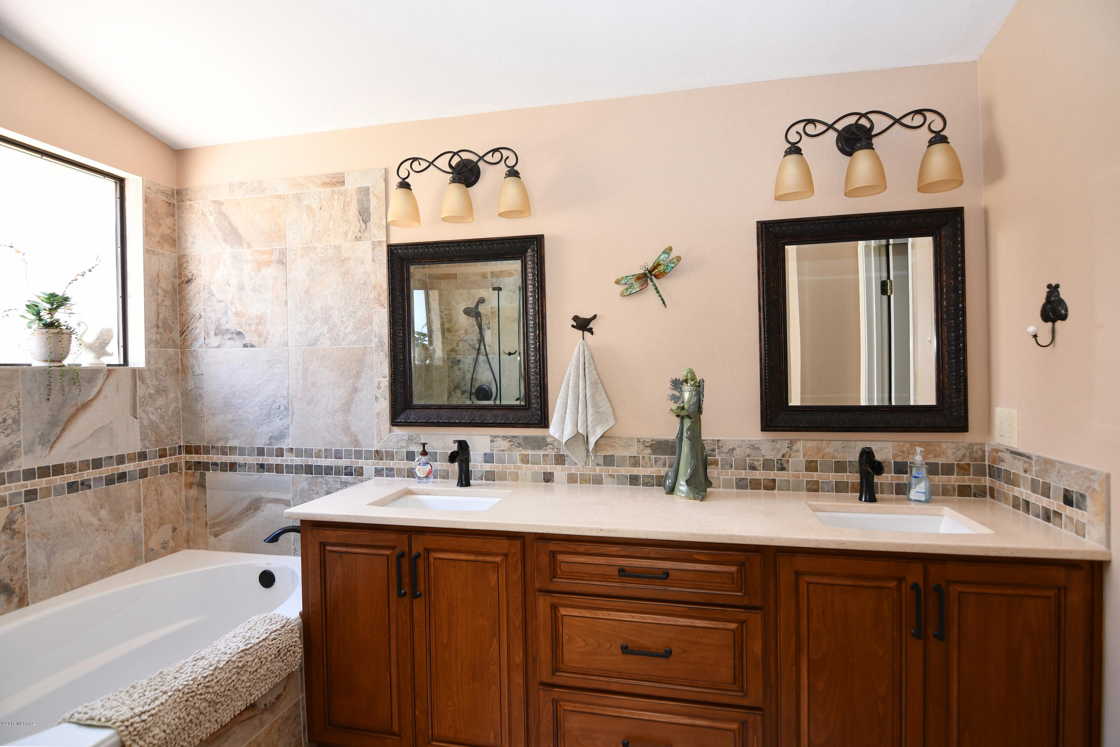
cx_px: 560
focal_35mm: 16
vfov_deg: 73.7
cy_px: 374
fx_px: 498
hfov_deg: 96.7
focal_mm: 11
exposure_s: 1/60
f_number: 4
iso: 400
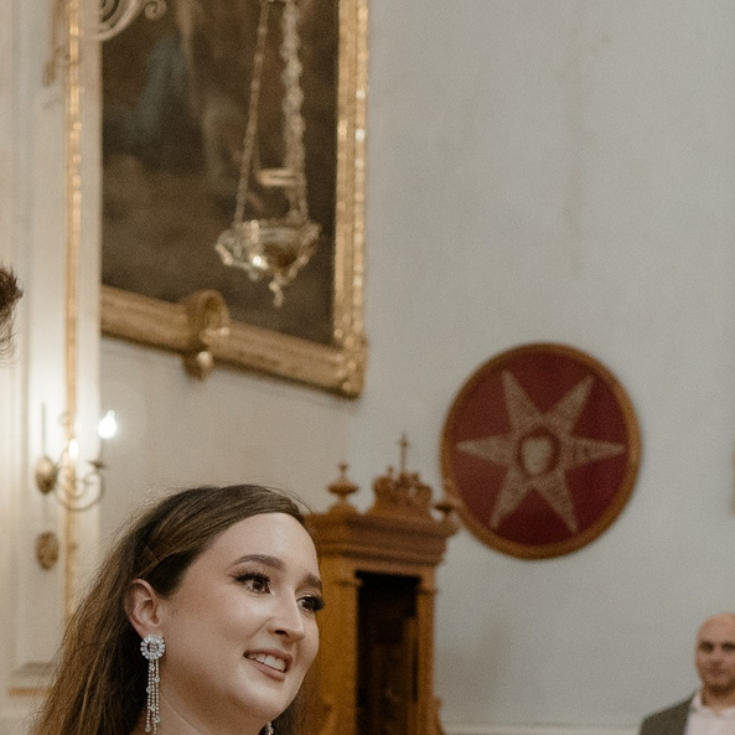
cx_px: 42
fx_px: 2114
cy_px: 922
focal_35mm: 88
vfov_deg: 18.5
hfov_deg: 19.3
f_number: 1.8
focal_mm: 16
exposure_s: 1/250
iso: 800
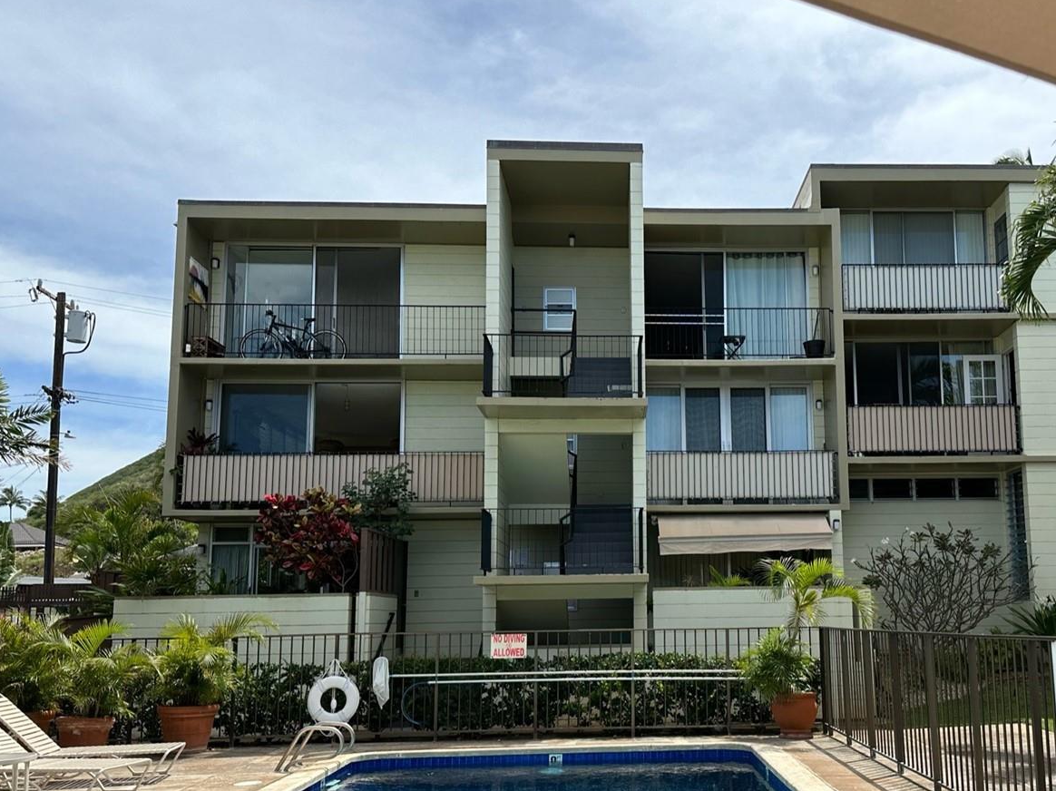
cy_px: 480
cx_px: 664
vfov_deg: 42.7
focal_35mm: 33
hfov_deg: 54.7
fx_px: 1006
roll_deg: +0.9
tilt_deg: +7.4
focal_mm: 6.86
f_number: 1.78
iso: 80
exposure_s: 1/5000
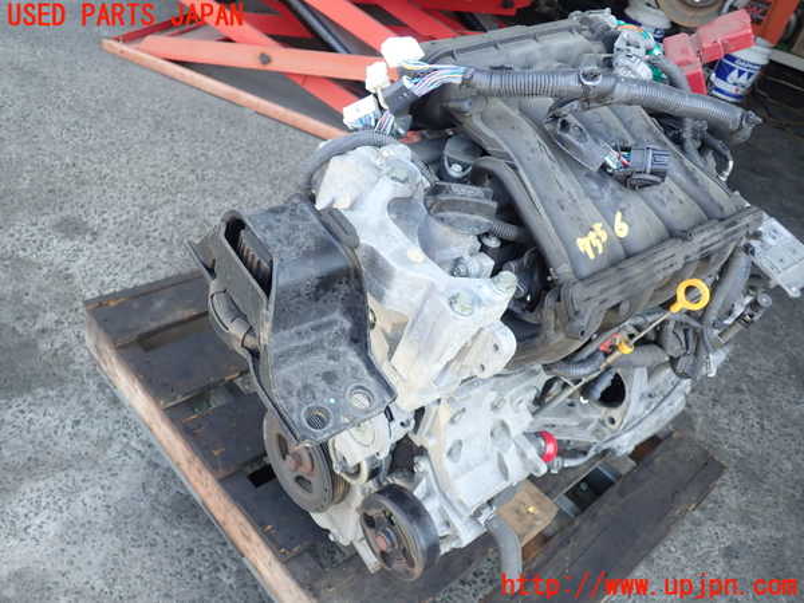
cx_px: 402
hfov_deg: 60.0
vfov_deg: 46.8
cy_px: 302
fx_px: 697
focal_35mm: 30
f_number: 2.3
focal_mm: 5.5
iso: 100
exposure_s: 1/125
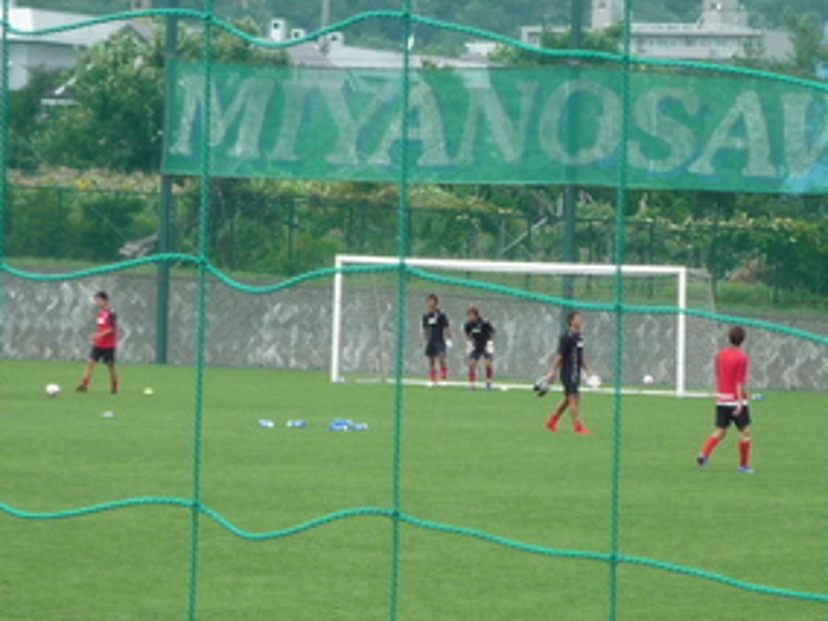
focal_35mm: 266
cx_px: 510
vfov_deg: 5.6
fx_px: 6363
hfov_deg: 7.4
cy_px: 337
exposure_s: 1/200
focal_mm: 17.6
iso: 100
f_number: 5.6
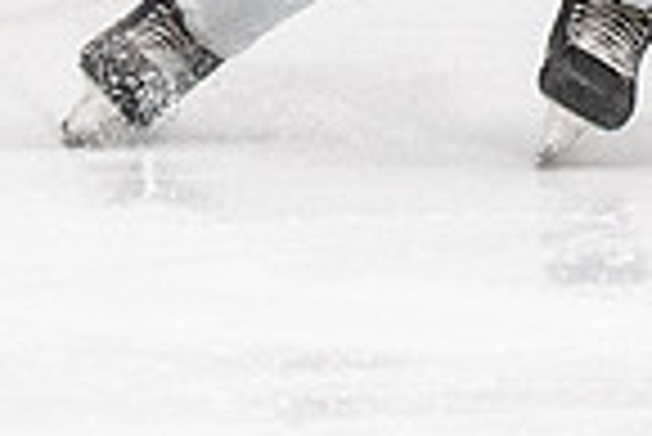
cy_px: -942
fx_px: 19942
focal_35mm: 1100
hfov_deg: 1.9
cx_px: 607
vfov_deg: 1.2
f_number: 2.8
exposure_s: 1/800
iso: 1600
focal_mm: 80
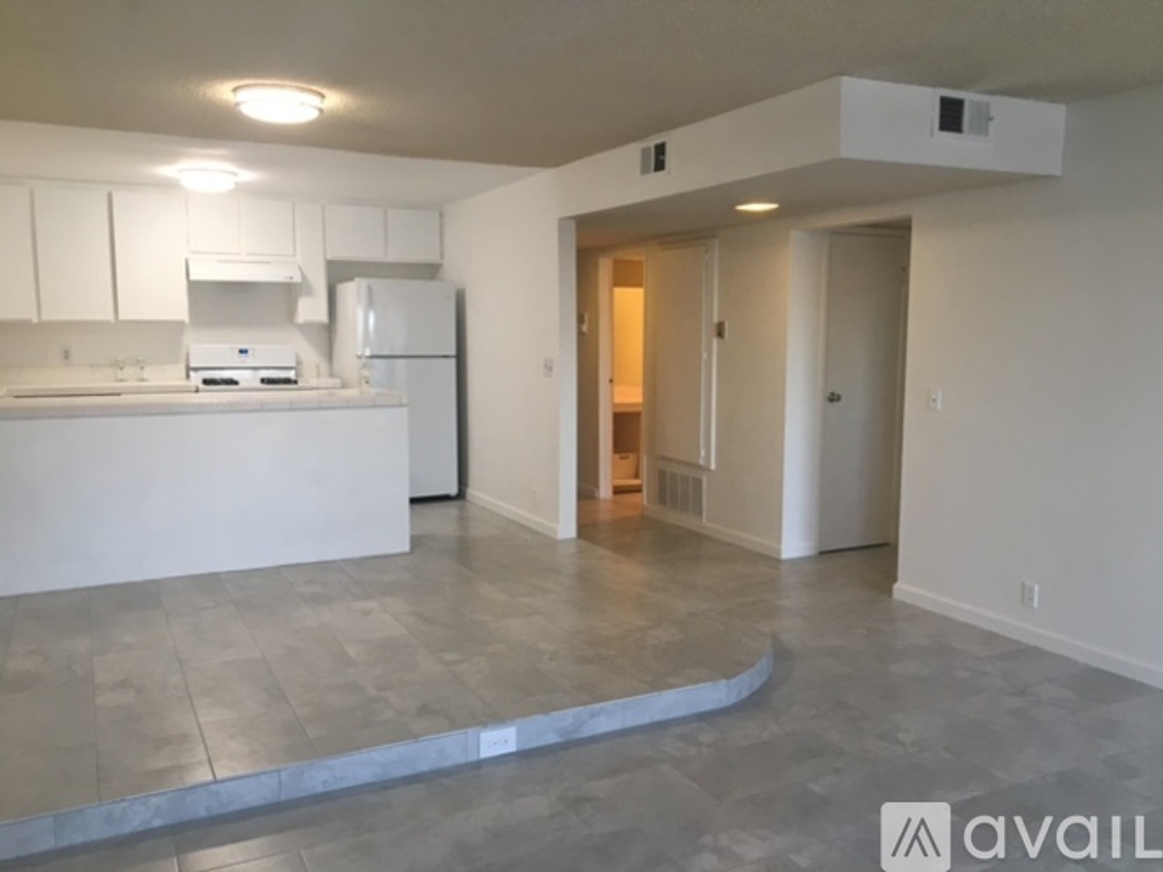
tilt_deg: -7.2
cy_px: 436
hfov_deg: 61.7
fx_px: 974
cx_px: 582
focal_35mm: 29
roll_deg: -1.3
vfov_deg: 48.2
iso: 50
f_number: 2.2
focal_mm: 4.15
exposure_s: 1/30
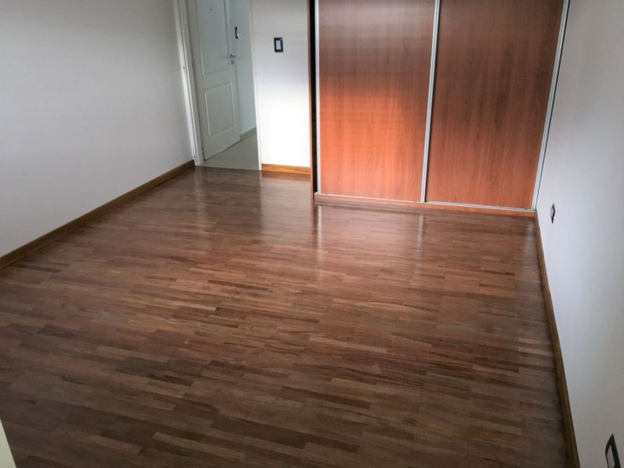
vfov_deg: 48.2
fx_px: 523
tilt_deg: -23.9
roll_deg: +0.9
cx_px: 312
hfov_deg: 61.7
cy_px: 234
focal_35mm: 29
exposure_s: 1/33
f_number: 2.2
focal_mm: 4.15
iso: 64
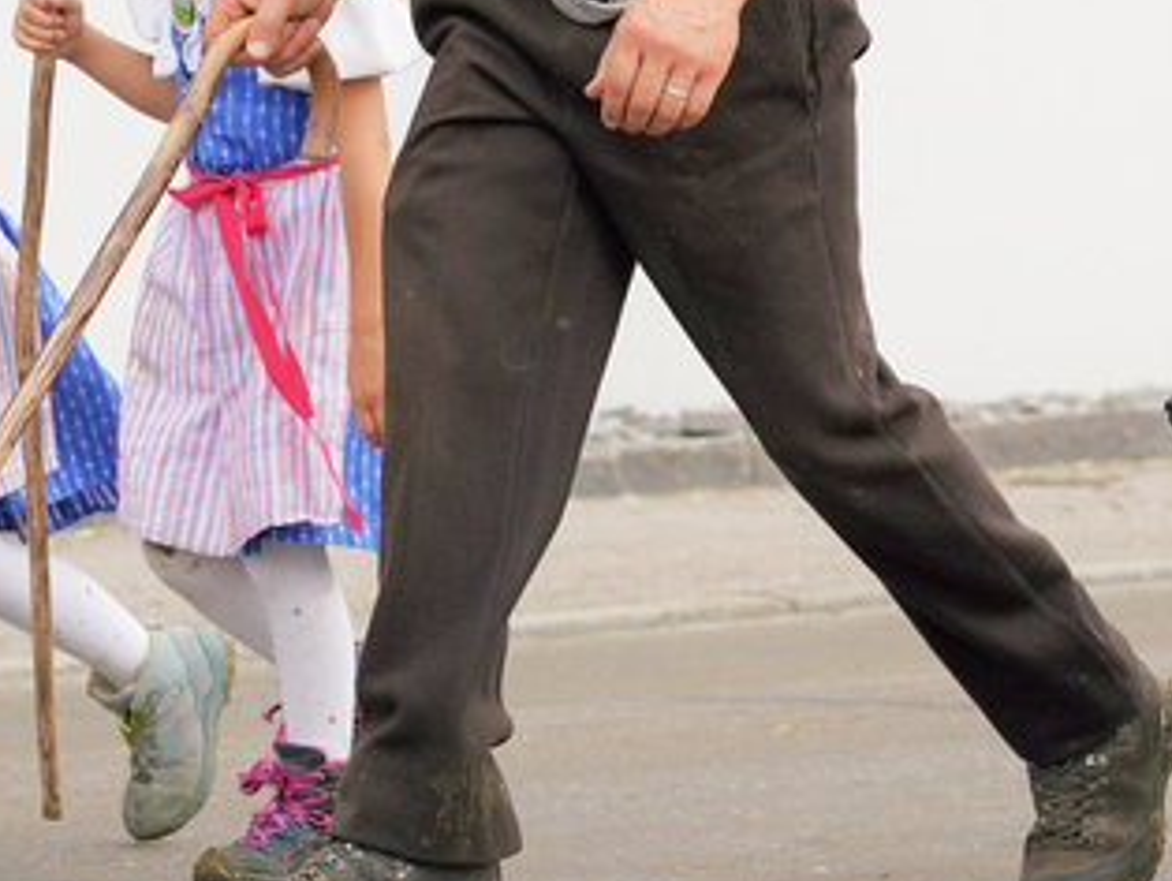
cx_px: 713
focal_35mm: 234
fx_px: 7929
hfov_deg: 8.5
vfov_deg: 6.3
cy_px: -97
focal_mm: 85
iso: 640
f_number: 5.6
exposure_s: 1/1000
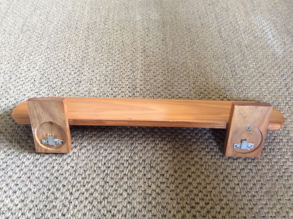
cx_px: 146
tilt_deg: -52.3
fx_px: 270
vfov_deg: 44.1
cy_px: 110
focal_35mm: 32
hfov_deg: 56.9
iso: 160
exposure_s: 1/25
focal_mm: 3.3
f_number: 2.4
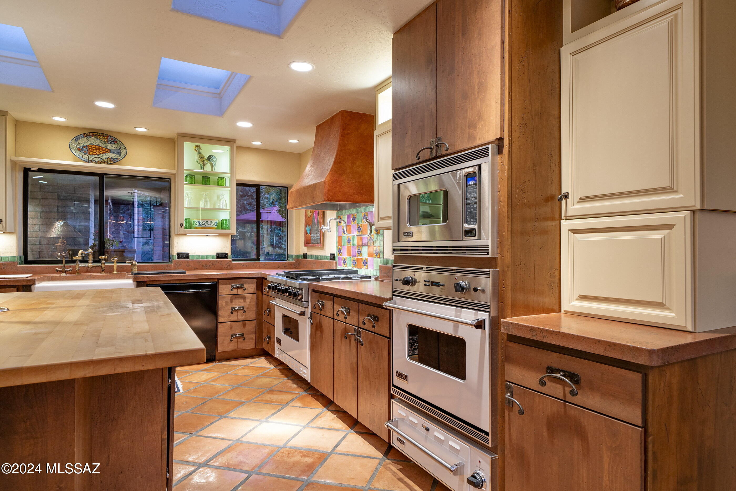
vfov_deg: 61.9
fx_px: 409
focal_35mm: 20
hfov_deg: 84.0
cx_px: 368
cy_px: 246
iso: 200
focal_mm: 20
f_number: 7.1
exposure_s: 1
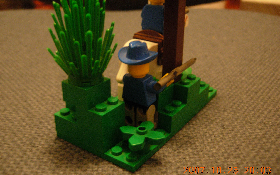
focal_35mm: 39
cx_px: 140
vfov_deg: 32.8
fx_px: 298
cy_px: 85
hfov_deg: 50.4
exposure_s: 1/2.1
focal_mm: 7.5
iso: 200
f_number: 2.7
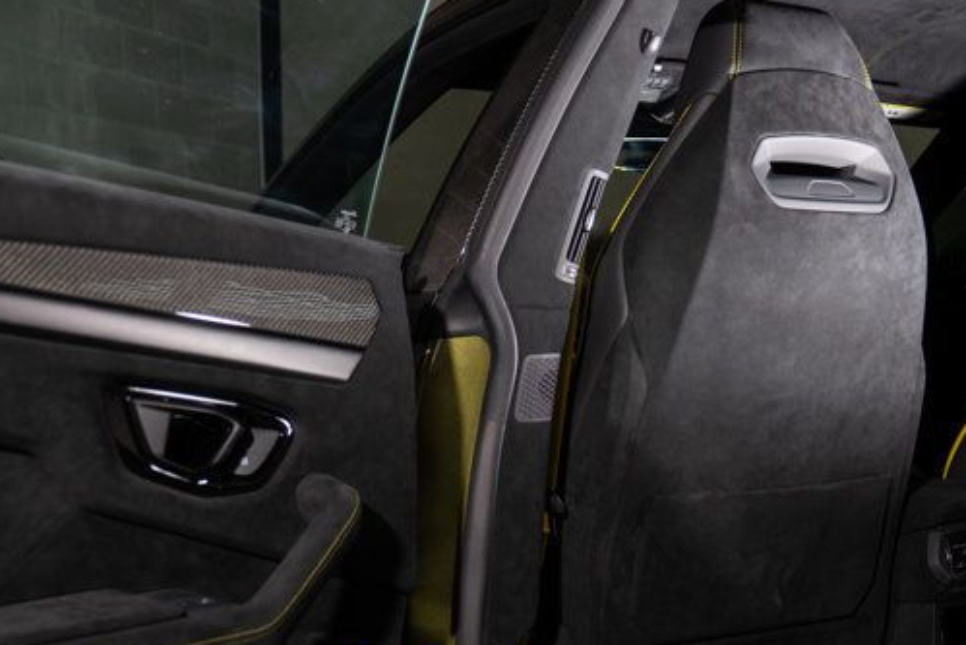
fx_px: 1342
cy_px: 464
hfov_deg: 39.6
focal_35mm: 50
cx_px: 499
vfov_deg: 26.7
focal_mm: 24
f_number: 2.8
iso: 160
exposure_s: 1/125
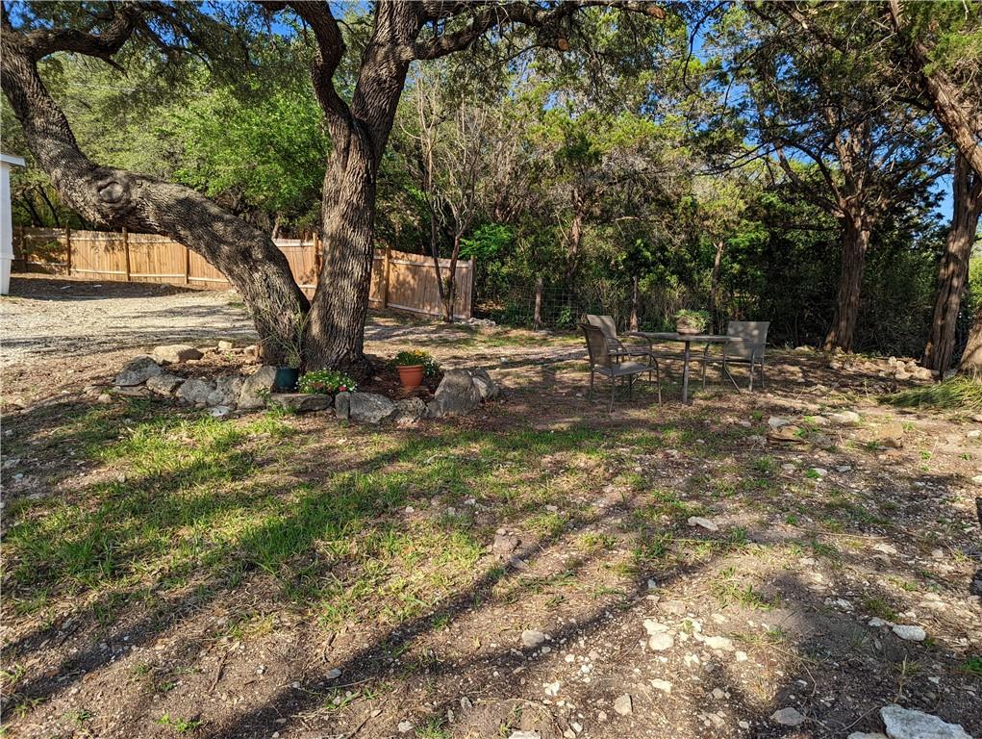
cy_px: 370
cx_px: 491
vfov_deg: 56.9
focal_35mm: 24
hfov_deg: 71.5
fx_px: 682
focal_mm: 6.81
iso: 39
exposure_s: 1/1078
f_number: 1.85
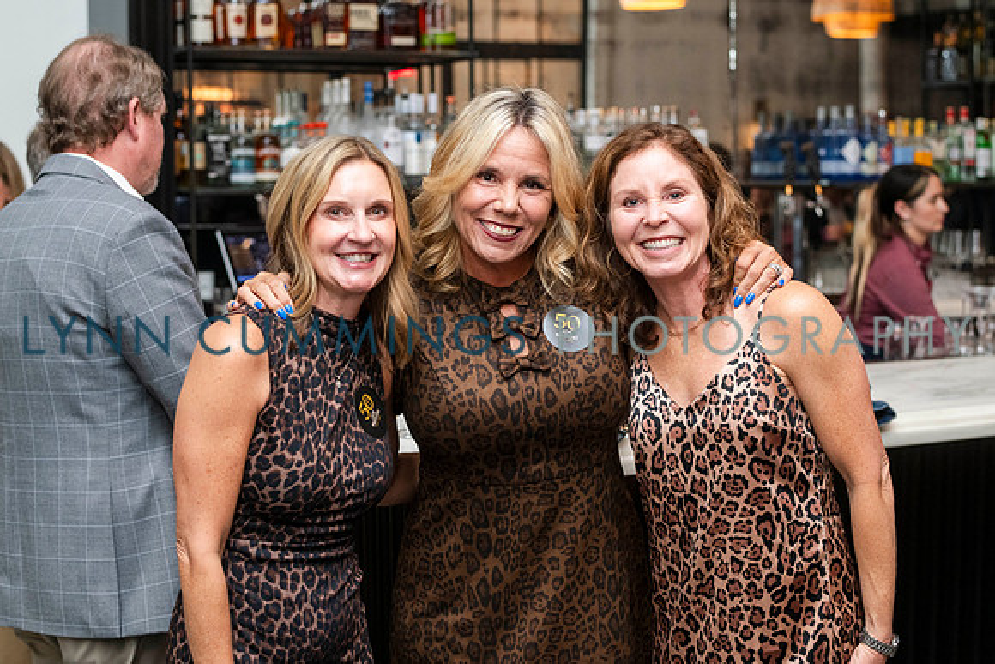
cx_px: 498
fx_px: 1642
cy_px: 332
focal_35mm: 59
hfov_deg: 33.7
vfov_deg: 22.9
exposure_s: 1/125
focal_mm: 58
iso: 1250
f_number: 4
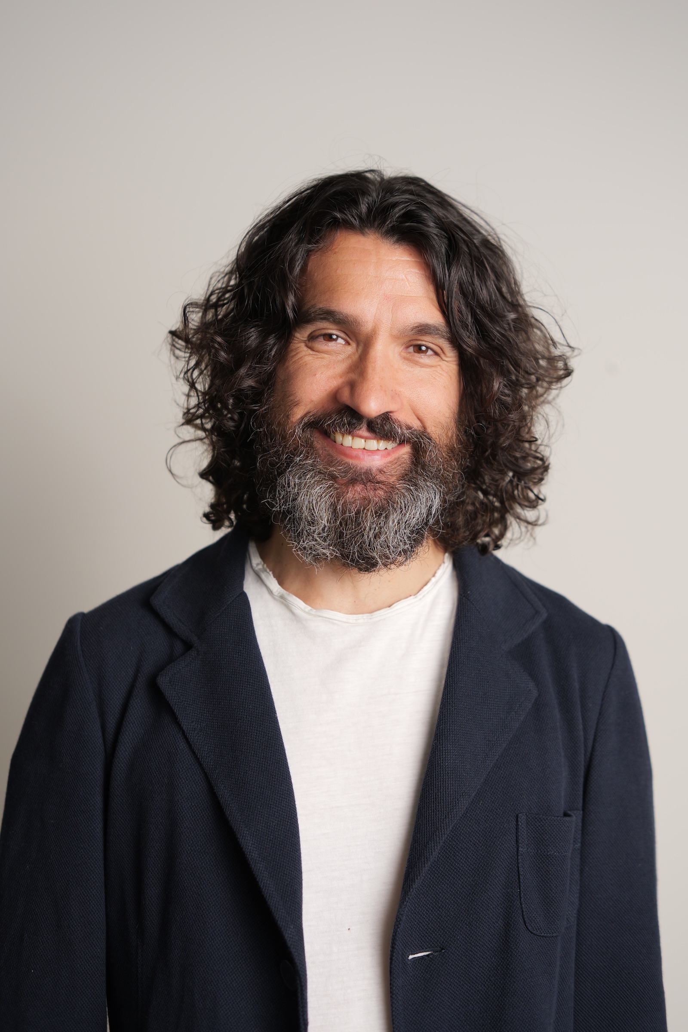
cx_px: 344
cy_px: 516
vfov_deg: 39.6
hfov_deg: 27.0
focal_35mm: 50
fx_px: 1433
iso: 640
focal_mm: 50
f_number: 2.8
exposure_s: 1/30
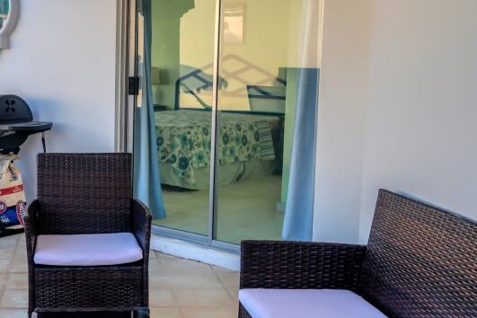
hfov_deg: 36.2
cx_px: 129
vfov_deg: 25.1
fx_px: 715
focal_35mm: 54
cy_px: 148
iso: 50
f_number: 4
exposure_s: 1/100
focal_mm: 28
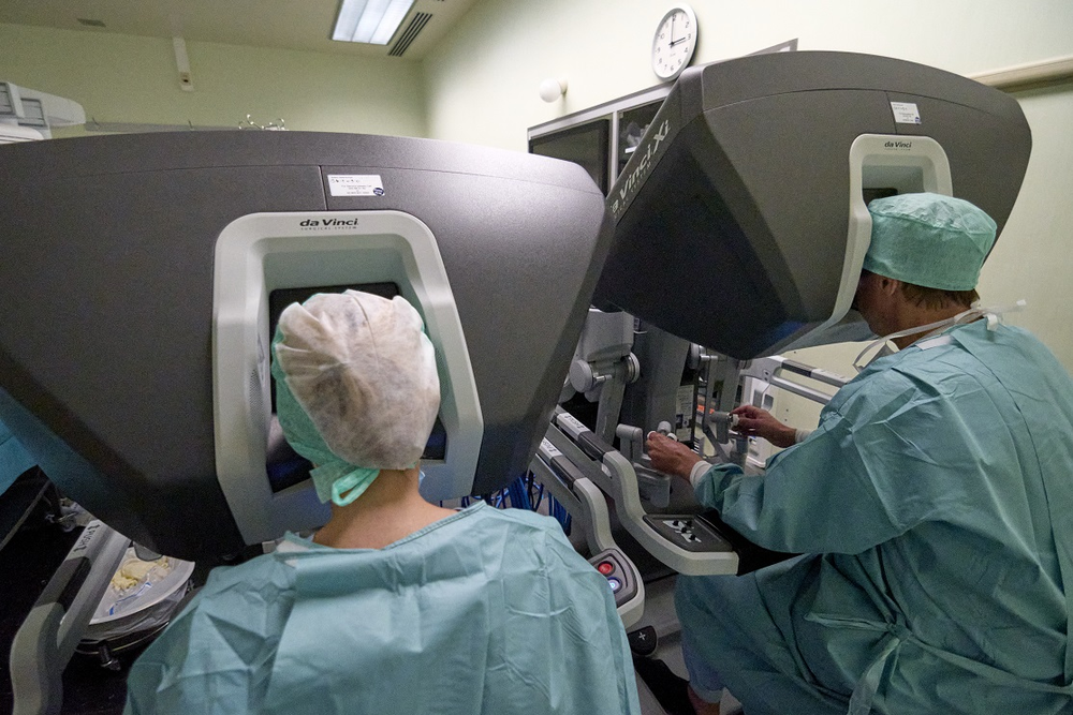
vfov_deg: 72.1
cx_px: 536
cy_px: 358
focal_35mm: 16
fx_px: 492
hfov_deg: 95.0
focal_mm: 11
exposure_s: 1/200
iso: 4500
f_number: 2.8
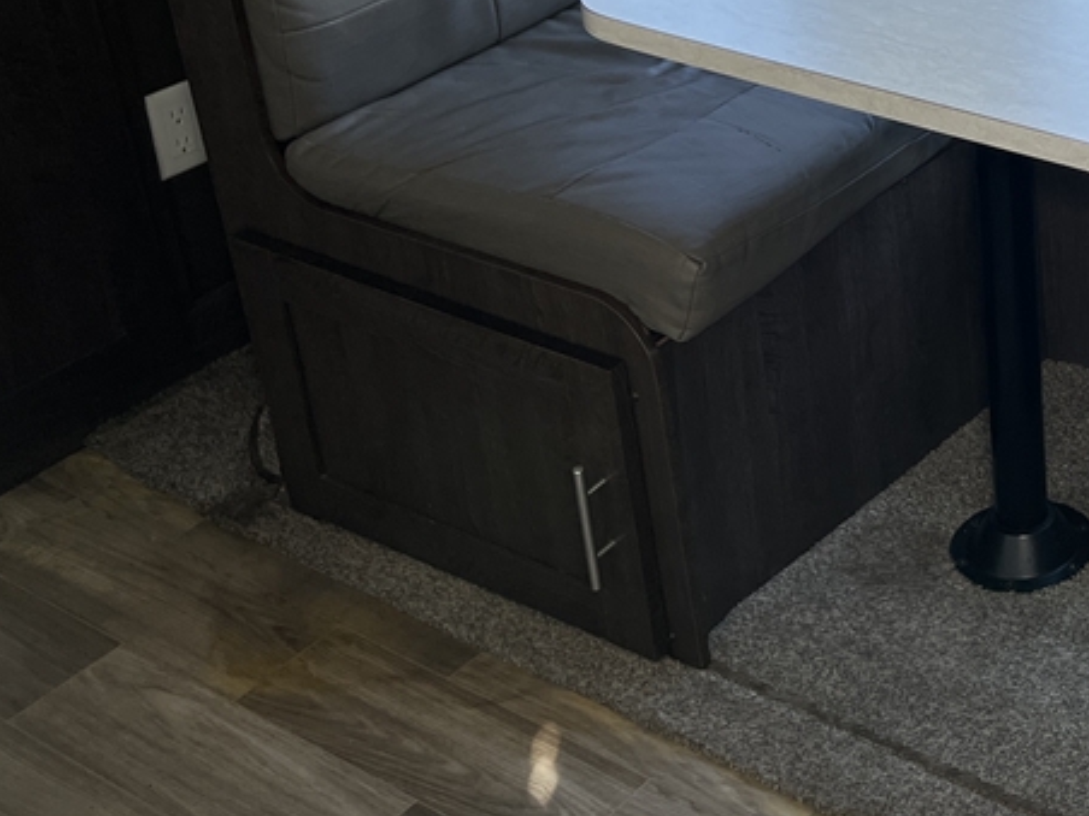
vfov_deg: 20.6
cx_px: 1255
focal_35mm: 69
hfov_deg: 25.7
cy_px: 0
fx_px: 2171
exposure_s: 1/316
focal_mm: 5.7
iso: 50
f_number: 1.5
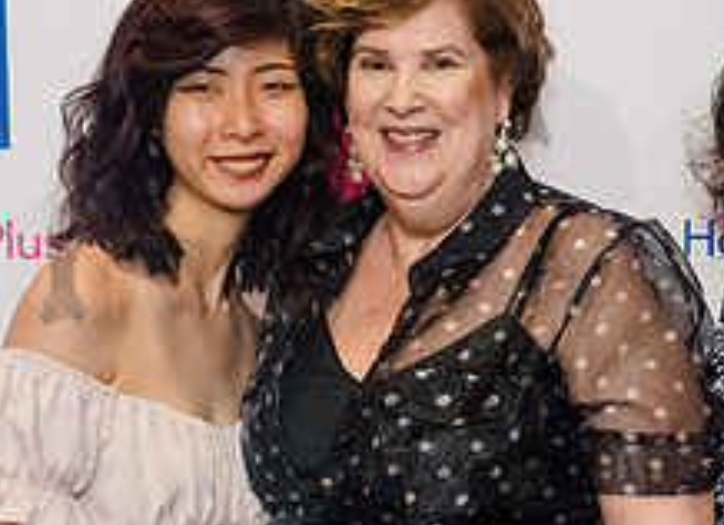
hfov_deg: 17.7
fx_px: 2314
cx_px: 489
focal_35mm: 112
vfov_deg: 12.9
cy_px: 340
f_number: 5.6
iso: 5000
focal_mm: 35
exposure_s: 1/125
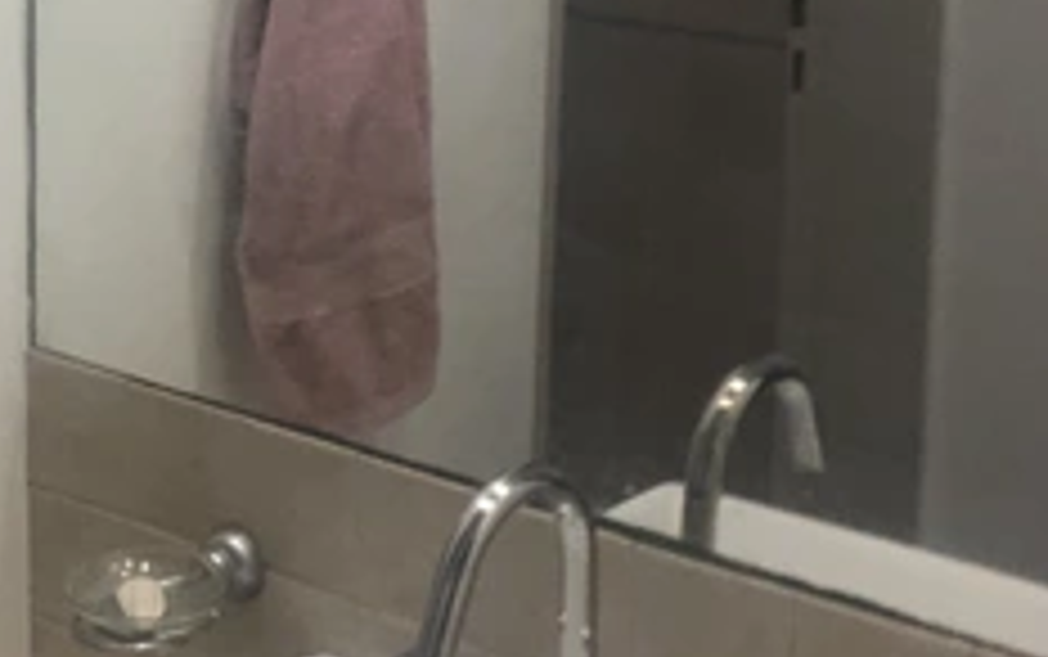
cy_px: 81
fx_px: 1829
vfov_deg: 20.0
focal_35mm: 64
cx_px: 81
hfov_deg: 30.4
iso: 125
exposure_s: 1/100
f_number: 2.2
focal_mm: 2.87
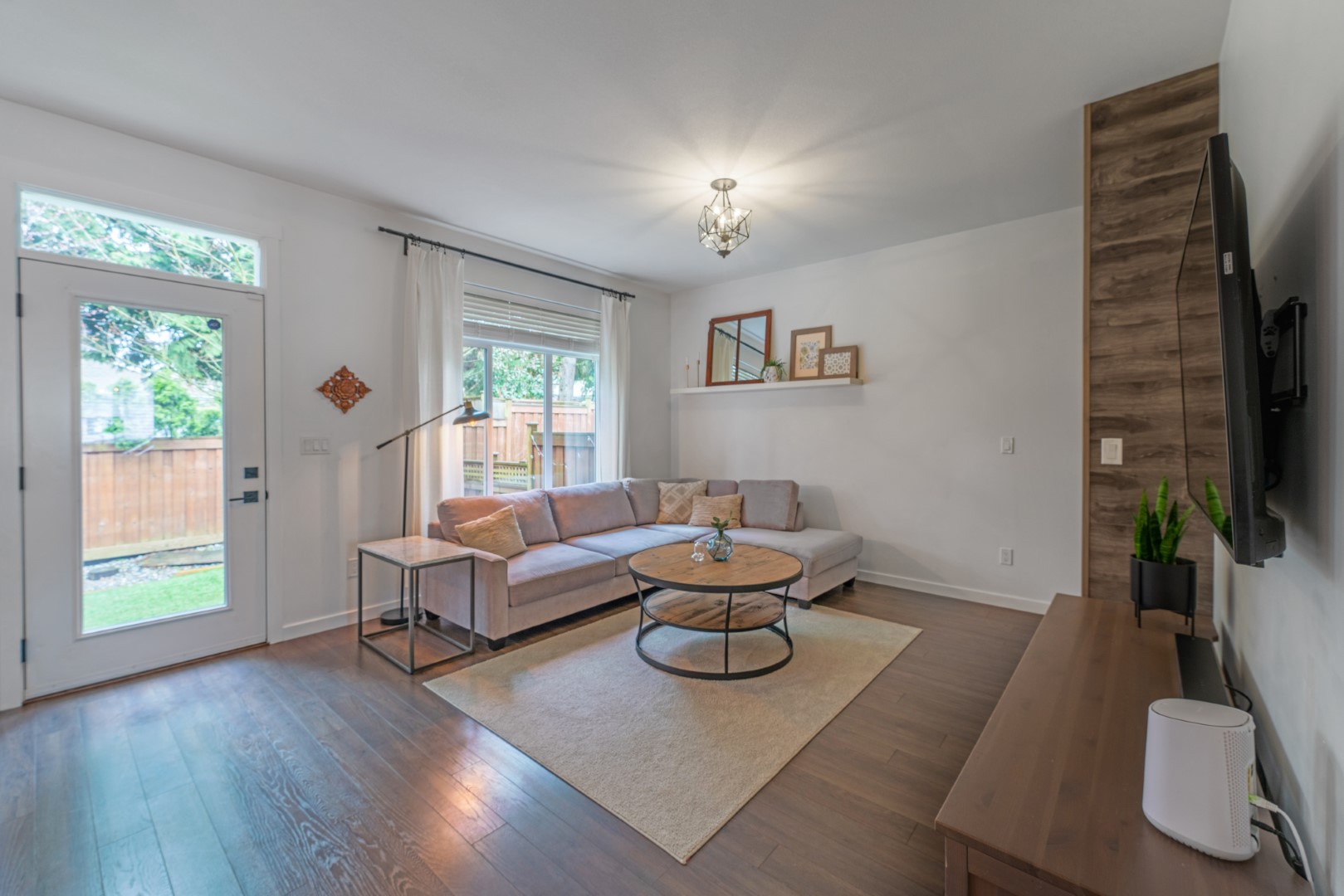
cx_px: 672
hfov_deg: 104.2
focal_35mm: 14
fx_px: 523
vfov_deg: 81.2
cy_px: 448
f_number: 6.3
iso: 100
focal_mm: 14
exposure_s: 1/30
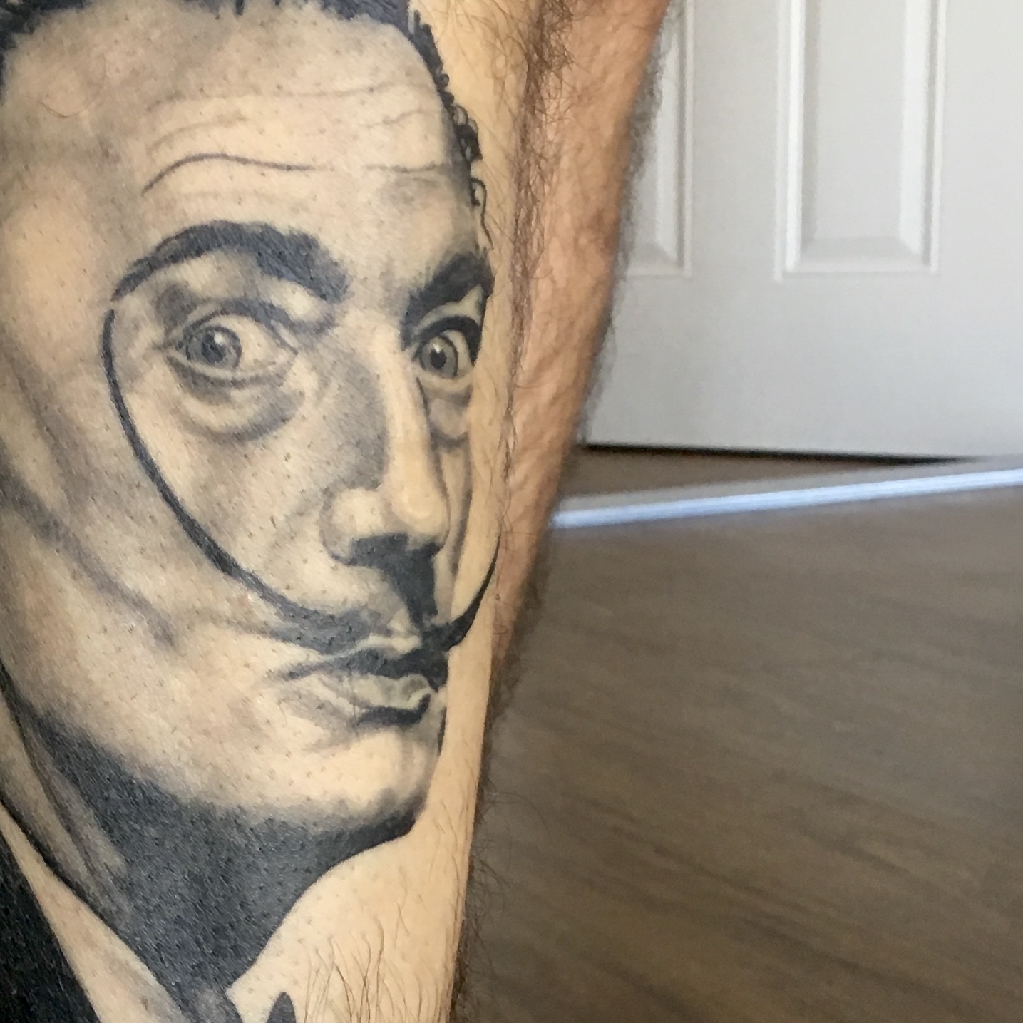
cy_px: 761
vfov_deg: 23.8
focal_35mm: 72
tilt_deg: -14.1
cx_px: 269
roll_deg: +2.7
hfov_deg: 23.8
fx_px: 2407
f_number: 2.2
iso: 40
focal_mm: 4.15
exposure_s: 1/30
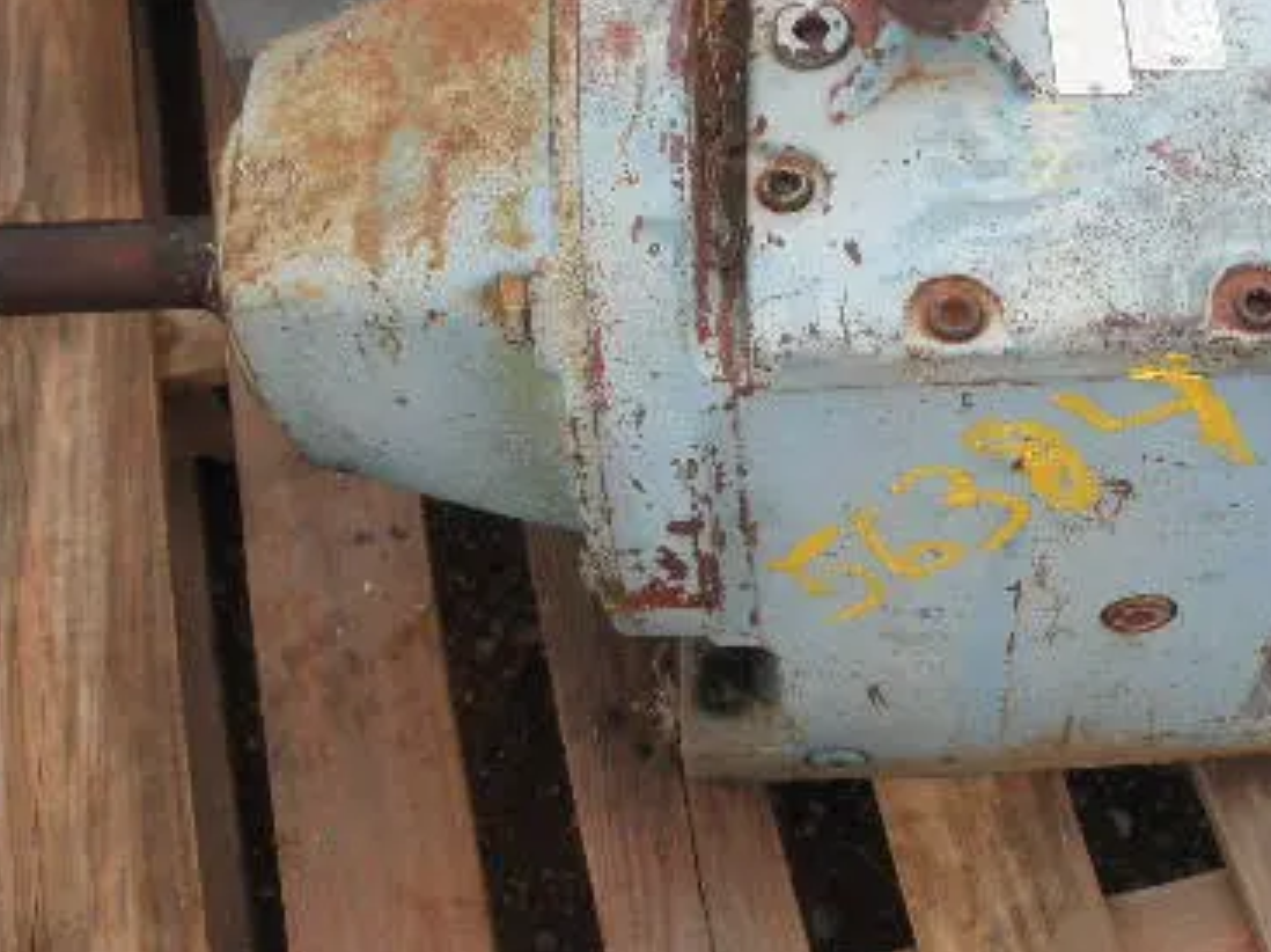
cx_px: 920
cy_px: 493
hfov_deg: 38.1
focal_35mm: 49
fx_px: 1798
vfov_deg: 29.6
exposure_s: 1/400
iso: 64
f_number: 3
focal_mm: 5
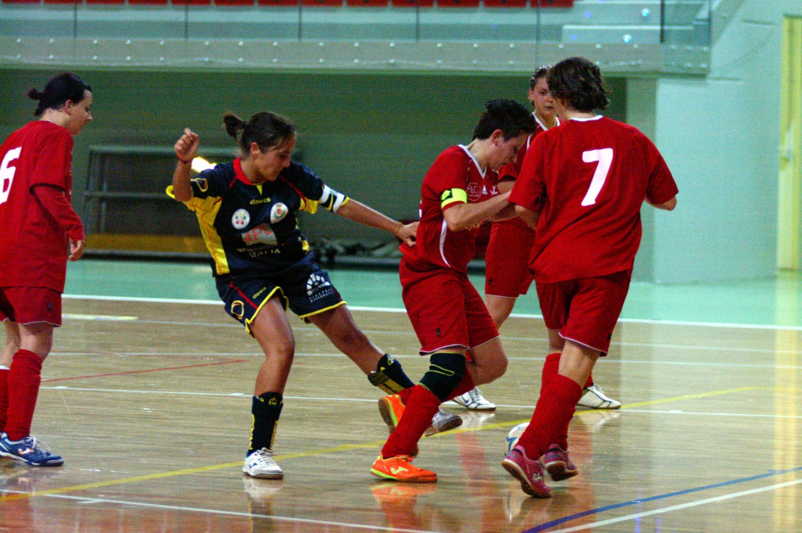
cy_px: 266
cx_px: 401
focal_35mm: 195
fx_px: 4340
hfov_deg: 10.6
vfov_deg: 7.0
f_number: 2.8
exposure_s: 1/500
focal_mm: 130
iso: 3200
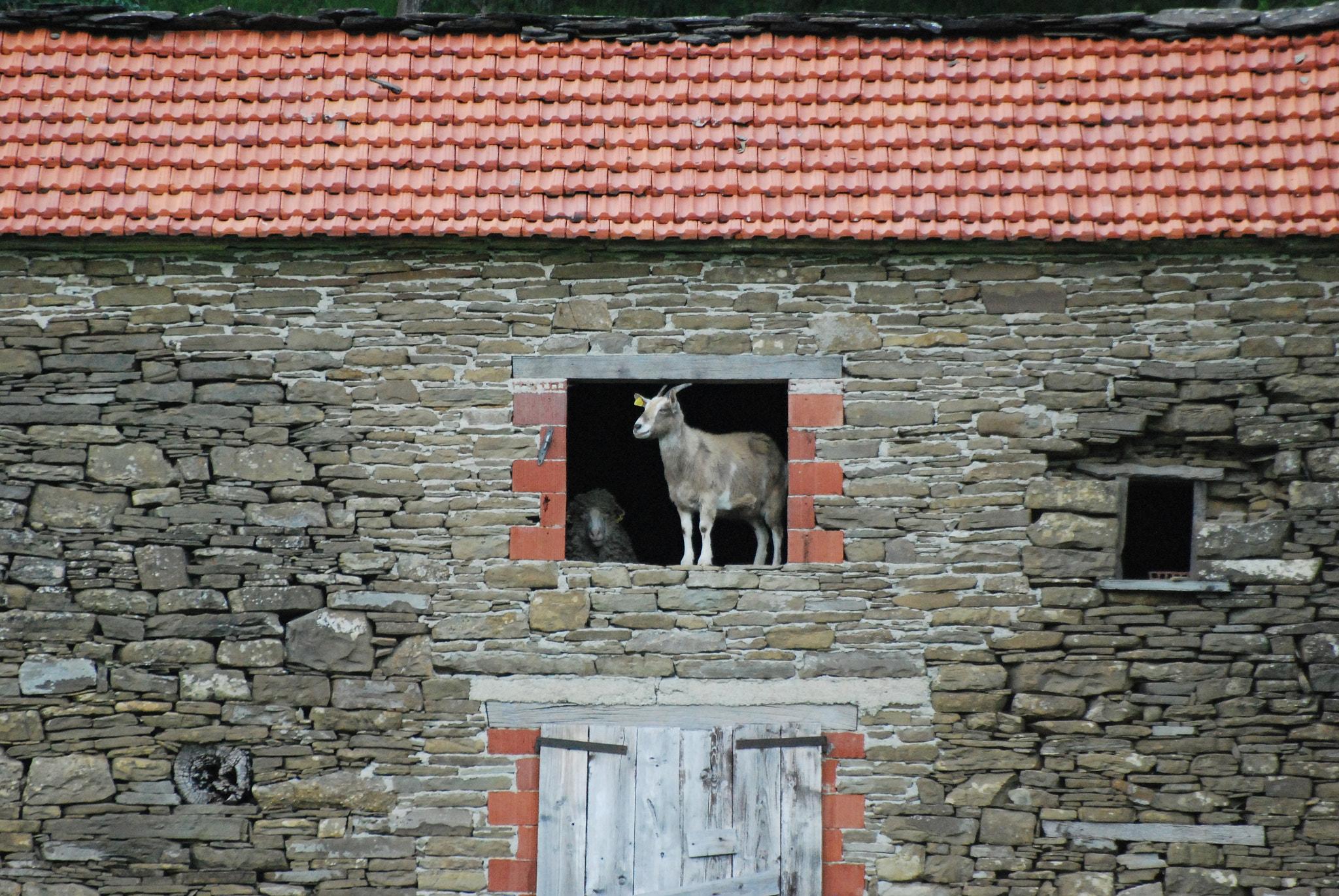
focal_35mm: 450
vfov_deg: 3.1
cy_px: 448
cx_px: 670
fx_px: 16758
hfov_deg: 4.6
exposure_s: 1/500
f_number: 5.6
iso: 1600
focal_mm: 300
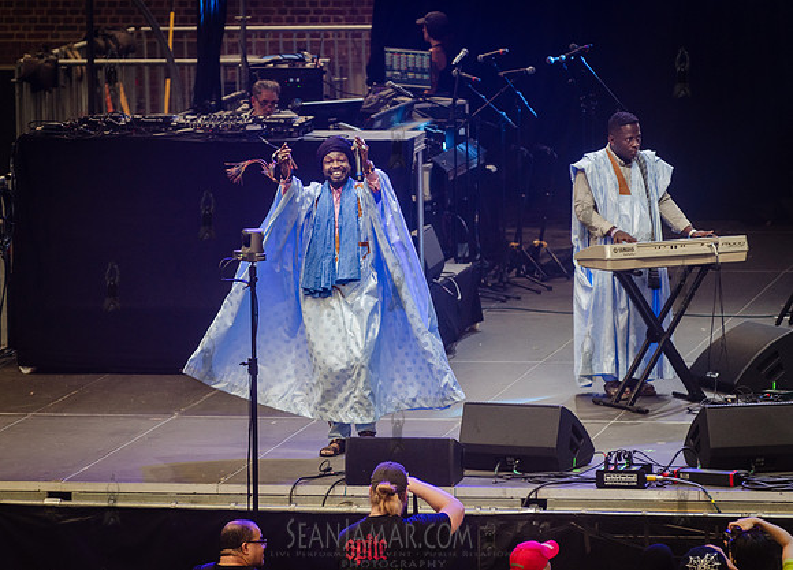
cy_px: 254
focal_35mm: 233
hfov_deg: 8.6
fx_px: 5262
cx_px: 381
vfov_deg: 6.2
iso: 1000
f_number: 4
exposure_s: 1/320
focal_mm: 200
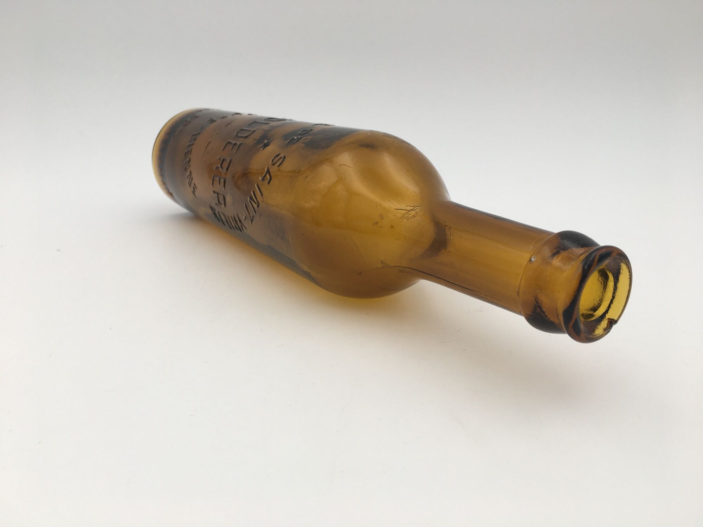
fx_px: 589
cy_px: 264
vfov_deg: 48.2
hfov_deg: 61.7
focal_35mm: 29
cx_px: 352
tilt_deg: -18.5
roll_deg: -1.0
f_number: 2.2
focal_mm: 4.15
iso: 25
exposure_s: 1/100
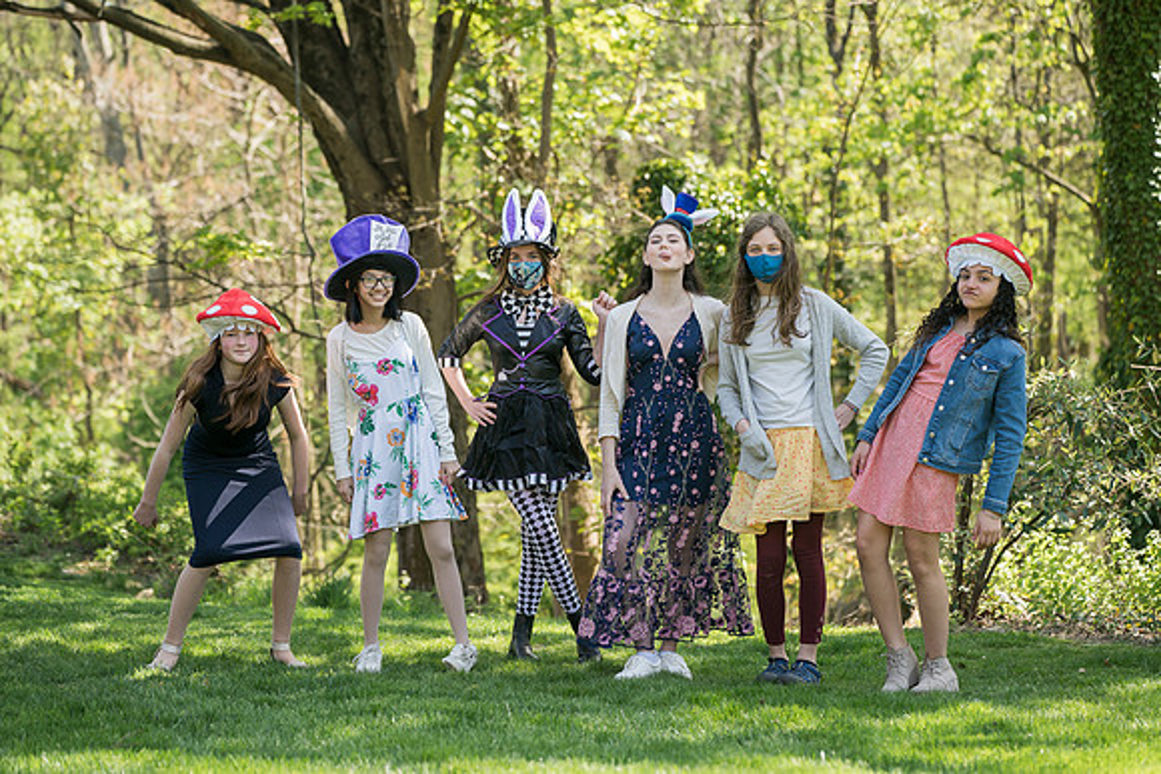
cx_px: 580
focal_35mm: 81
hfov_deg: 25.1
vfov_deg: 16.9
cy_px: 387
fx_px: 2613
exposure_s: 1/400
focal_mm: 81
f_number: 3.2
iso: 100
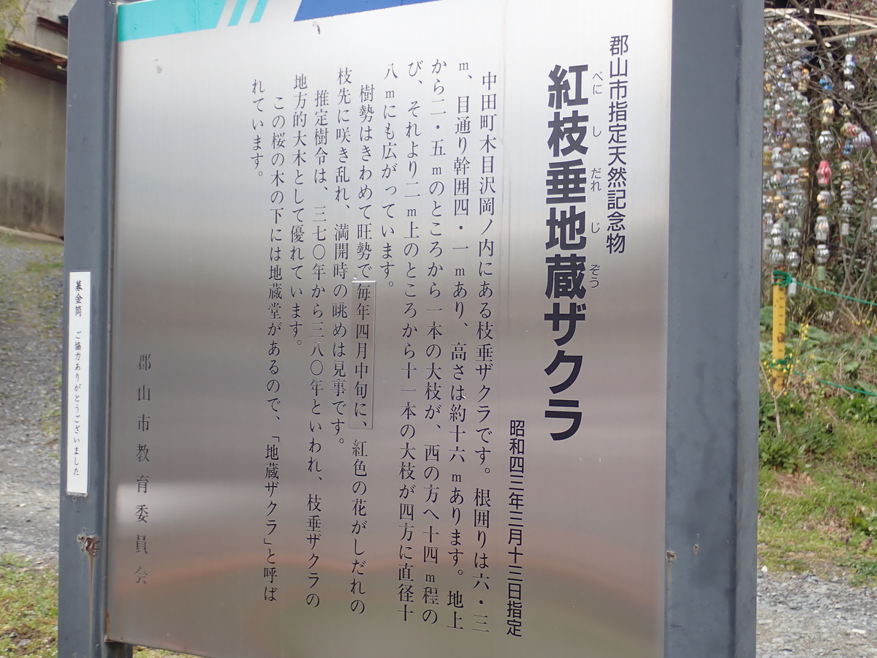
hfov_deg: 36.2
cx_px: 438
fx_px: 1343
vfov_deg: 27.5
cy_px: 329
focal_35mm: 53
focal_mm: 9.61
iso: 100
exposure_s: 1/160
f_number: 3.4
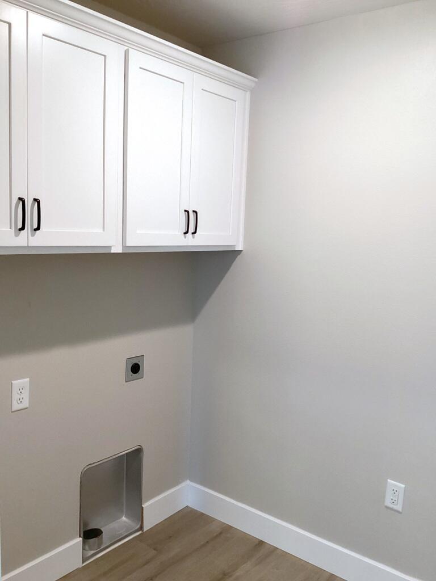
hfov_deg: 45.4
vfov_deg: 58.4
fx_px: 521
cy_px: 290
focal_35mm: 31
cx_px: 218
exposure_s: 1/60
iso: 200
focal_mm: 3.3
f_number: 2.4
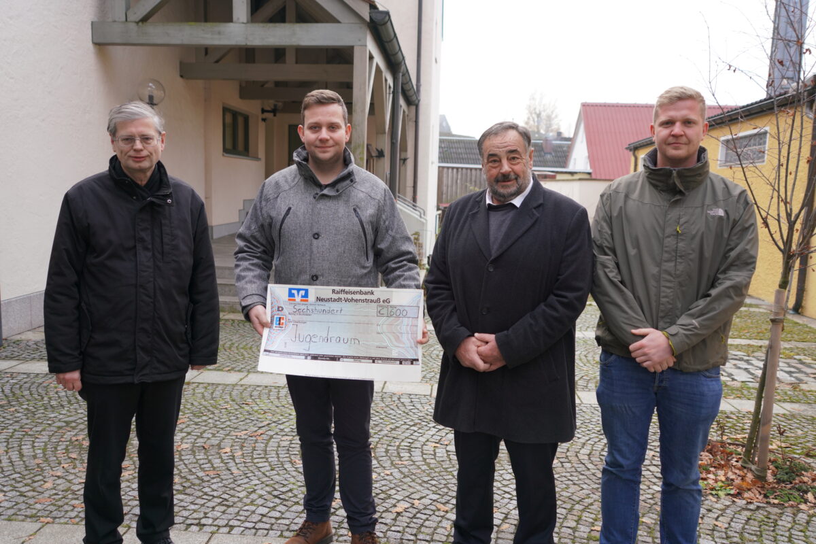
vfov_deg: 45.0
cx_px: 408
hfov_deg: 63.7
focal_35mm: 29
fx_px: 657
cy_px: 272
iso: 400
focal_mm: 29
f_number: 4
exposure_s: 1/160
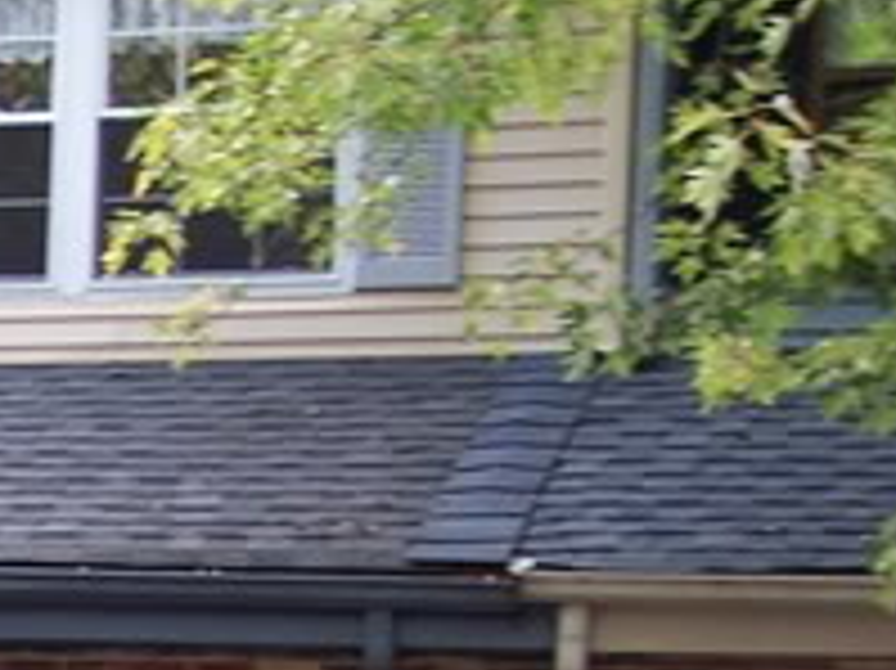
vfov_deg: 9.1
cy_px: 1084
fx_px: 4061
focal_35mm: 157
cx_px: -833
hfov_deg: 11.5
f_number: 2.8
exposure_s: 1/90
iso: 140
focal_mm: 8
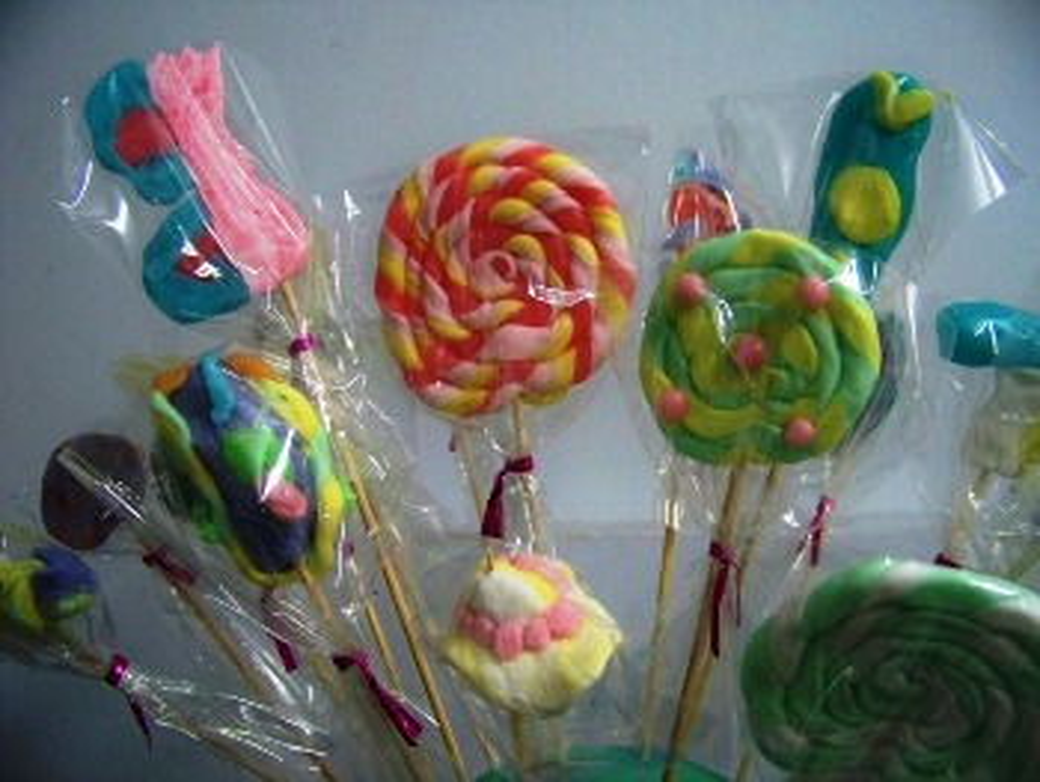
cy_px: 391
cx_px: 520
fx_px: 992
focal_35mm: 33
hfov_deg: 55.3
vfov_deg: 43.0
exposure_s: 1/30
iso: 500
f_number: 2.8
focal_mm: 5.85
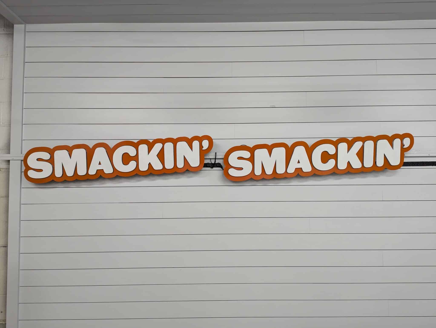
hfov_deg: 71.5
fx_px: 303
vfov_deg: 56.9
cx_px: 218
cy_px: 164
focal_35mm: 24
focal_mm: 6.81
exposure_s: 1/65.5
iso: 106
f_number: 1.85
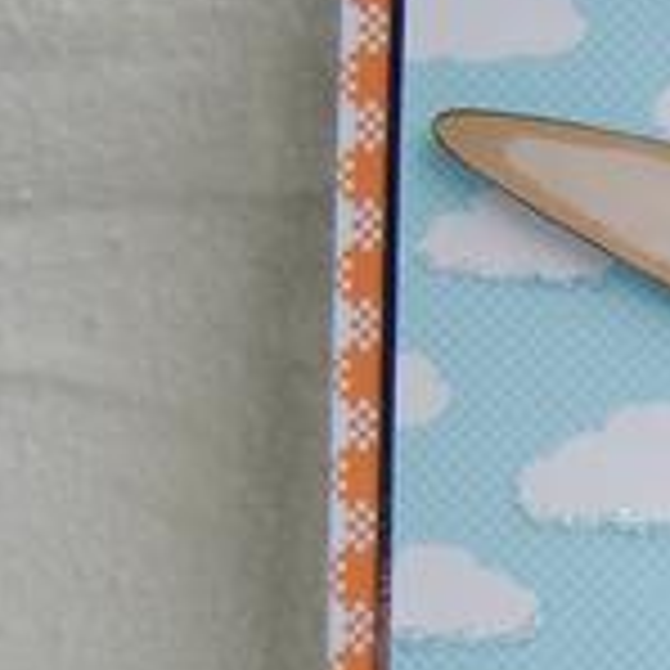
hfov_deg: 18.7
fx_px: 1818
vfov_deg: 20.8
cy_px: 436
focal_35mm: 83
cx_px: 971
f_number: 2.7
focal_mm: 8.13
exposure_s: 1/84
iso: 71
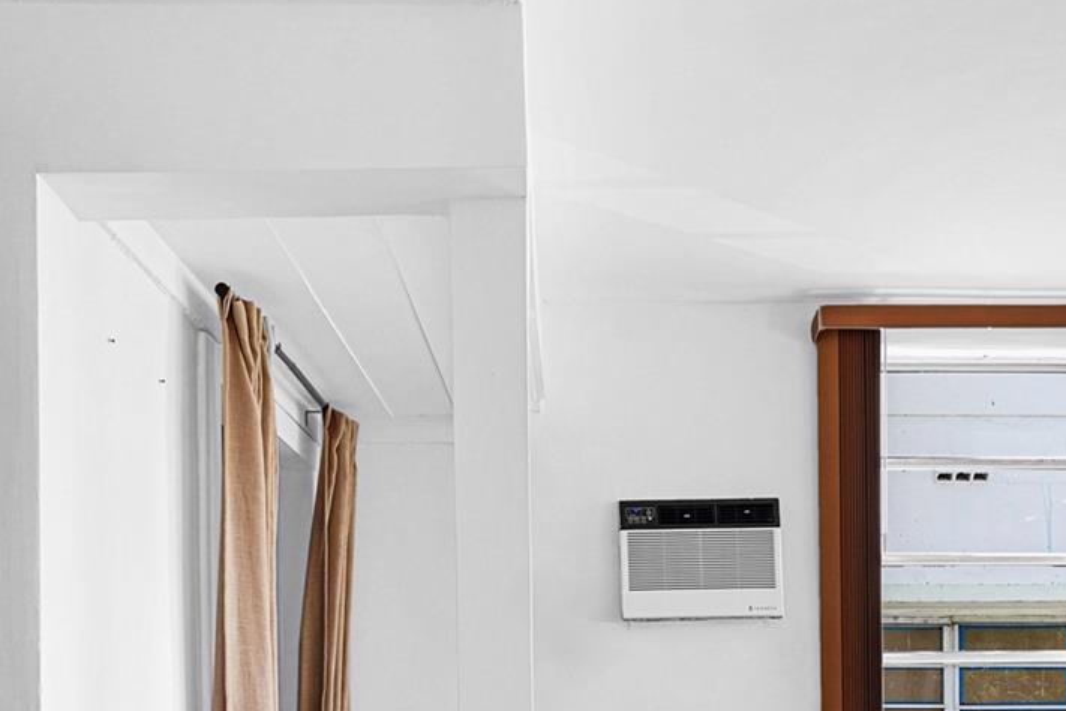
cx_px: 576
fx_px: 1066
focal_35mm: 36
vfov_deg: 33.9
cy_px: 698
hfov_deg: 53.1
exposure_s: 1/30
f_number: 7.1
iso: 125
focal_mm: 16
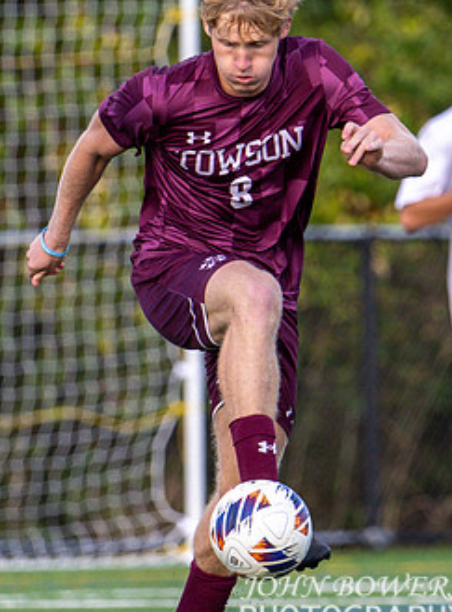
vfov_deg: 1.4
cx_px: 323
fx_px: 24264
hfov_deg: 1.1
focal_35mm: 1380
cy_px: 254
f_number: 4.5
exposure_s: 1/1600
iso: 560
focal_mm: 400
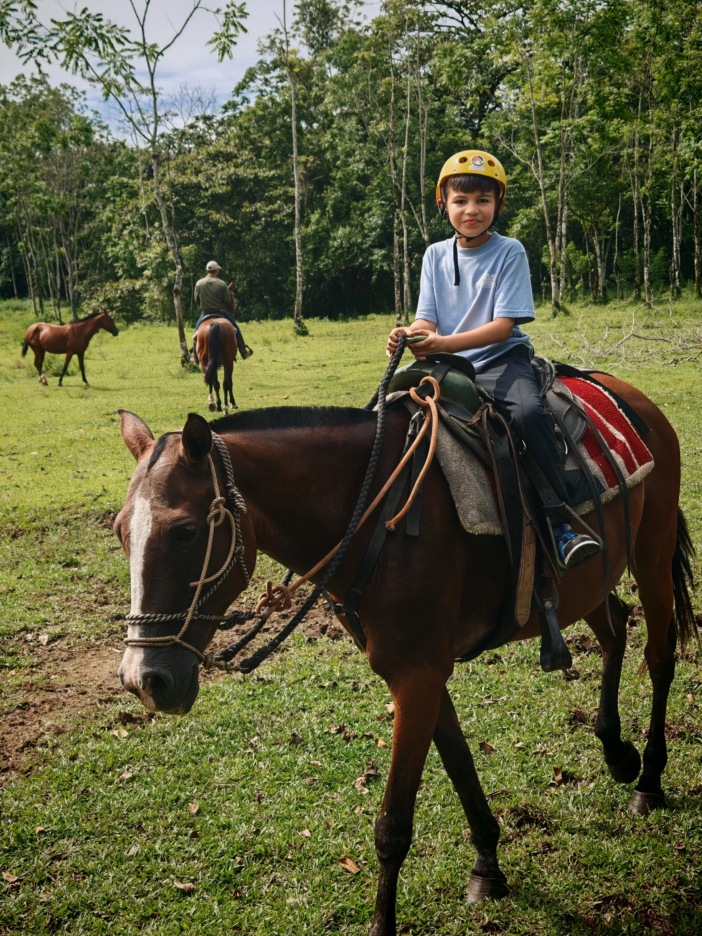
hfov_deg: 27.0
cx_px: 351
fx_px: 1460
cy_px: 468
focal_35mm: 54
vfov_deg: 35.5
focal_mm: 6.67
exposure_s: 1/1400
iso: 50
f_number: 1.9
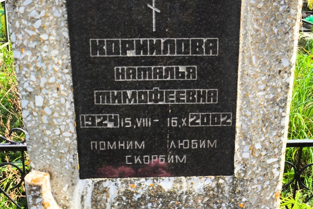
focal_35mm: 53
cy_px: 96
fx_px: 461
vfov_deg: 25.5
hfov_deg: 37.5
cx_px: 155
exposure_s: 1/411
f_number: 1.7
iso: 50
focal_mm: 4.71
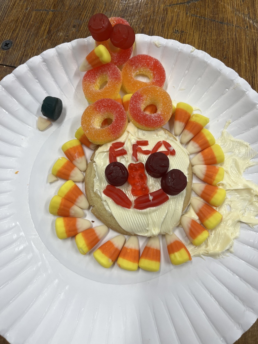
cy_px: 172
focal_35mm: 26
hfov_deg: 53.1
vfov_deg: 67.3
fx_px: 258
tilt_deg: -76.8
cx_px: 129
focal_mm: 5.1
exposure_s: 1/100
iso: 40
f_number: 1.6
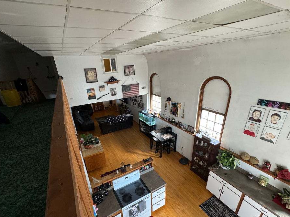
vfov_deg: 77.7
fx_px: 134
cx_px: 141
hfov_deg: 94.5
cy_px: 122
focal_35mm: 16
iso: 320
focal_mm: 2.22
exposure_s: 1/85
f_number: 2.2
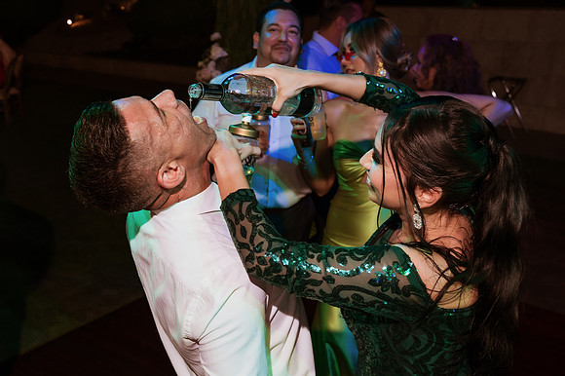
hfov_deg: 45.9
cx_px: 225
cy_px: 161
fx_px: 663
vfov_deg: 31.6
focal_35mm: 42
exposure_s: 1/250
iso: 2000
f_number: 5.6
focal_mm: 35
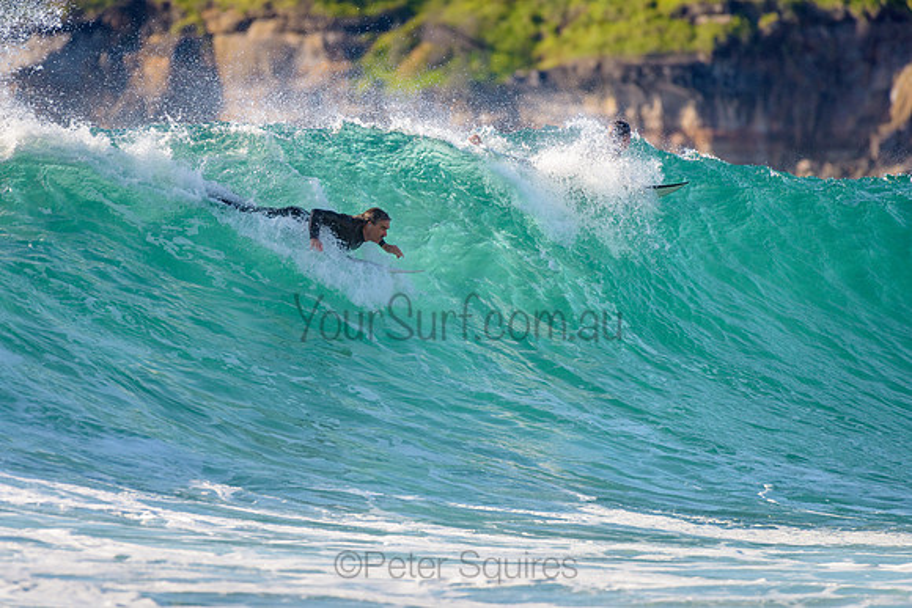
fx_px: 15524
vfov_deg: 2.2
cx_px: 353
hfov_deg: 3.4
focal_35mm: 613
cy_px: 309
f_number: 5.6
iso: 220
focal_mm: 500
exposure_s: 1/2000
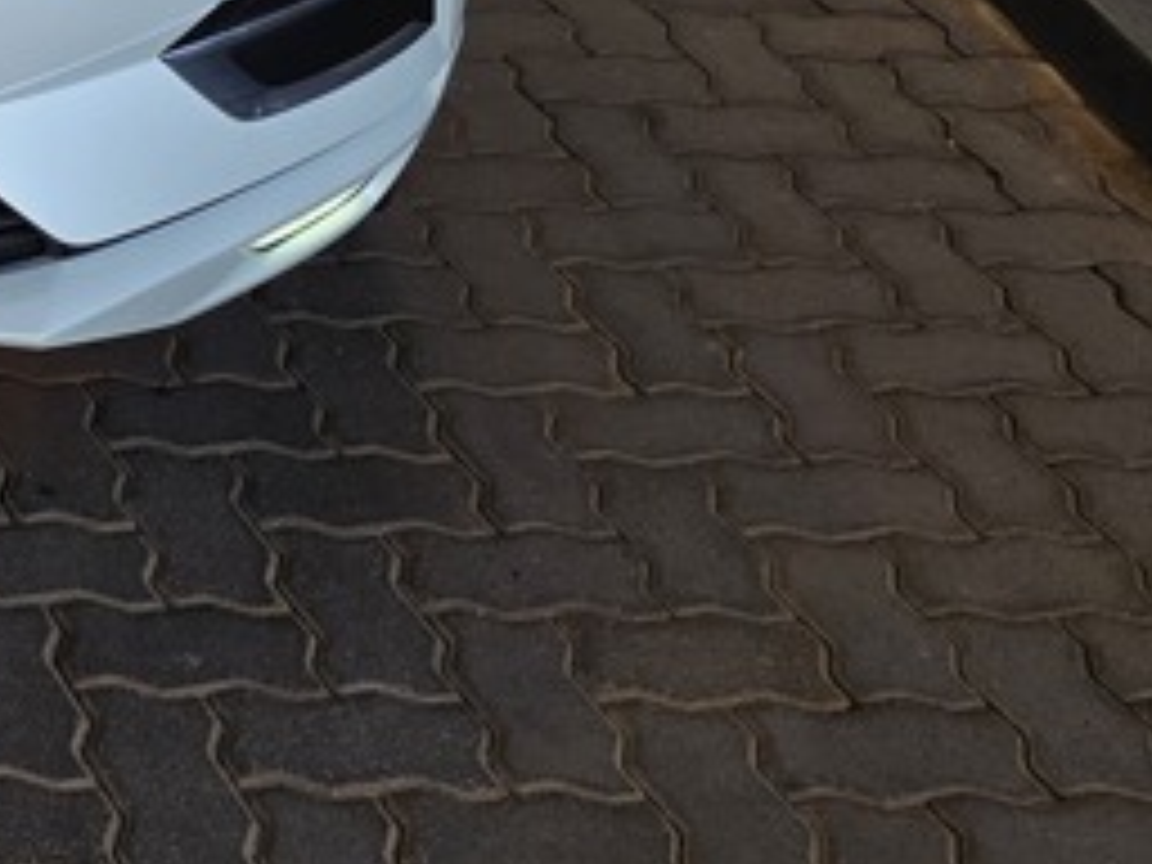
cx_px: -572
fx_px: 3062
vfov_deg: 13.9
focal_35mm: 92
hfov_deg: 18.8
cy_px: -783
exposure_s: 1/100
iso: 12
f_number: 1.7
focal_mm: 6.25
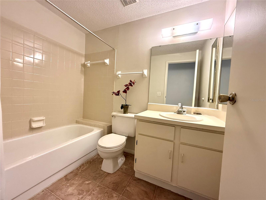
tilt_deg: -1.1
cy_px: 100
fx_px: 108
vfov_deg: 85.7
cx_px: 133
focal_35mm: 14
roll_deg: -3.1
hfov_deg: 102.1
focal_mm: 2.22
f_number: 2.2
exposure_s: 1/120
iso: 320
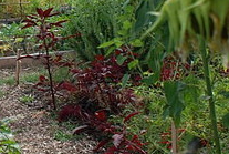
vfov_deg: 13.4
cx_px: -45
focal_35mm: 101
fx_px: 644
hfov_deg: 19.0
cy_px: -9
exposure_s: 1/400
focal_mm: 24
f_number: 4
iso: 100
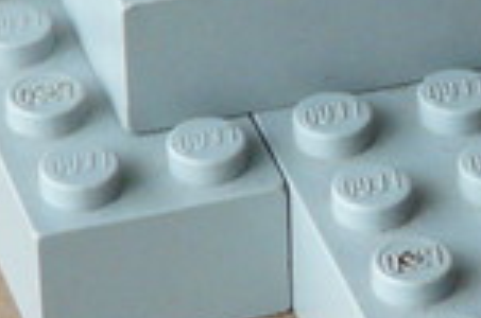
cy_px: 56
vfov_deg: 3.3
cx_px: 535
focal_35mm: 410
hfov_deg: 5.0
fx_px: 5466
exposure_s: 1/6
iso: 200
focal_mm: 10.8
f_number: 3.2
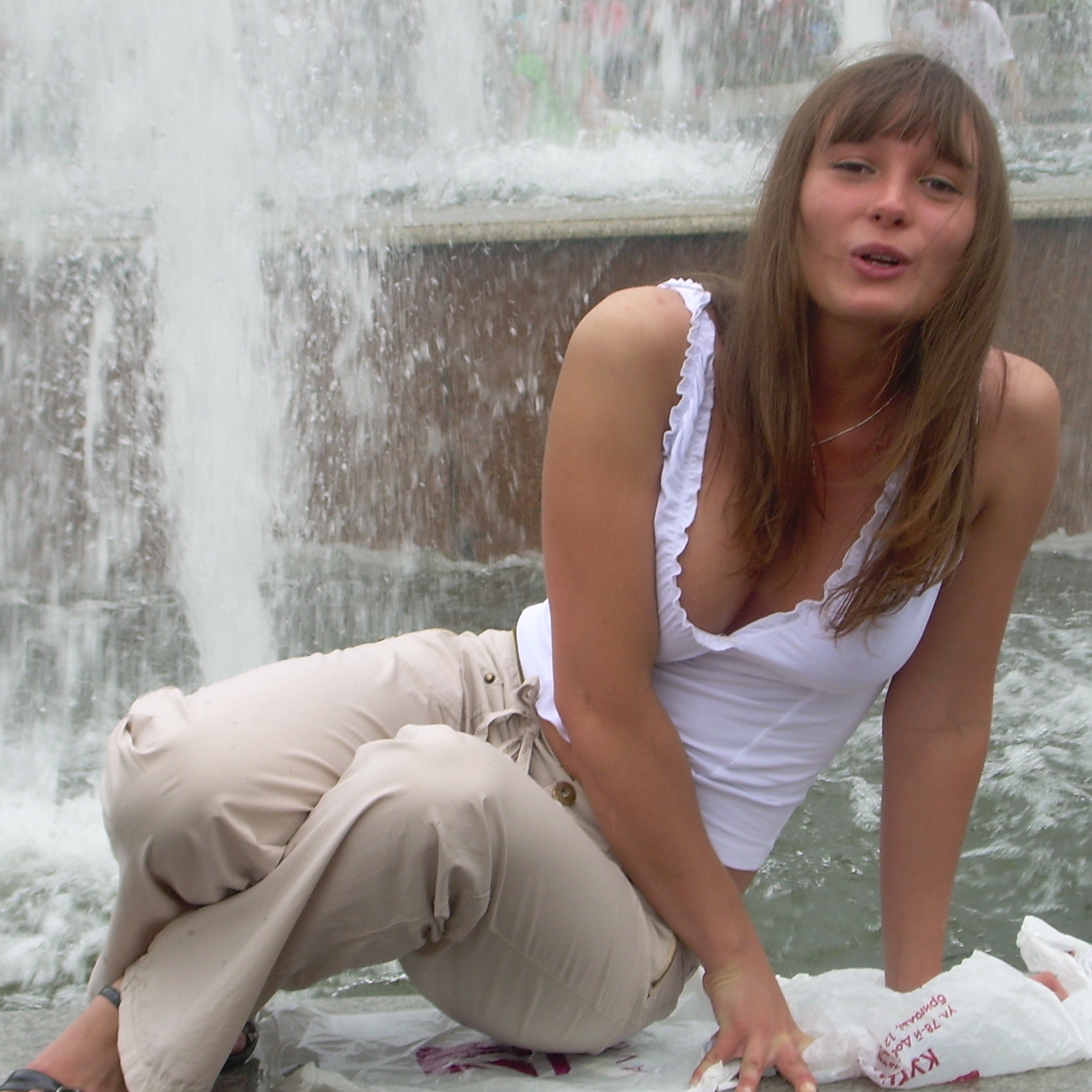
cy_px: 498
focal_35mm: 115
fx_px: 4104
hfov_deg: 15.1
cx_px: 625
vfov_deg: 15.2
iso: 50
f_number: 4.2
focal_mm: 14.6
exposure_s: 1/115
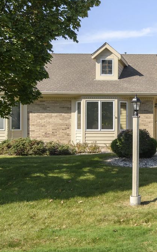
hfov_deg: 25.0
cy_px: 125
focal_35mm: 47
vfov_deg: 42.7
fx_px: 322
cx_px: 183
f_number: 8
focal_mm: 30
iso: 400
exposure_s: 1/500
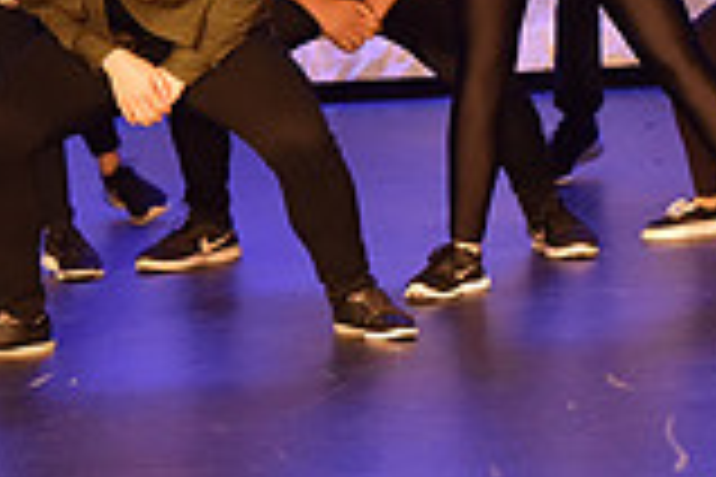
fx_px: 9407
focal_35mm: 473
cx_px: 793
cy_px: -128
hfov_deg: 4.3
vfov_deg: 2.9
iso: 2000
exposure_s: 1/100
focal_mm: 130
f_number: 4
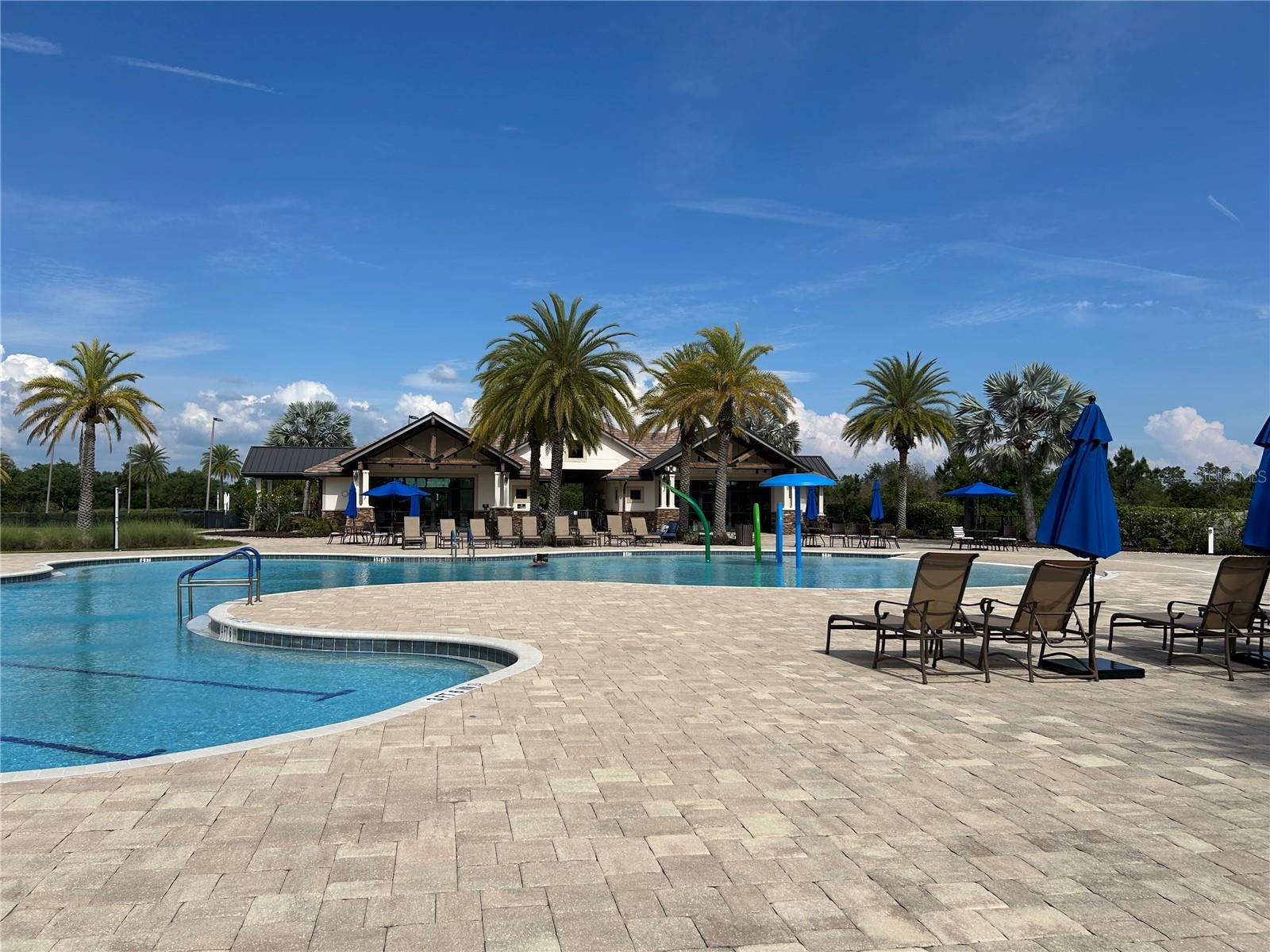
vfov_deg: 53.1
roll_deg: +0.7
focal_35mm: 26
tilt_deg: +0.8
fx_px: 954
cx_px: 635
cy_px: 476
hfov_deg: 67.3
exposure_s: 1/7463
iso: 50
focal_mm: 5.7
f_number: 1.5
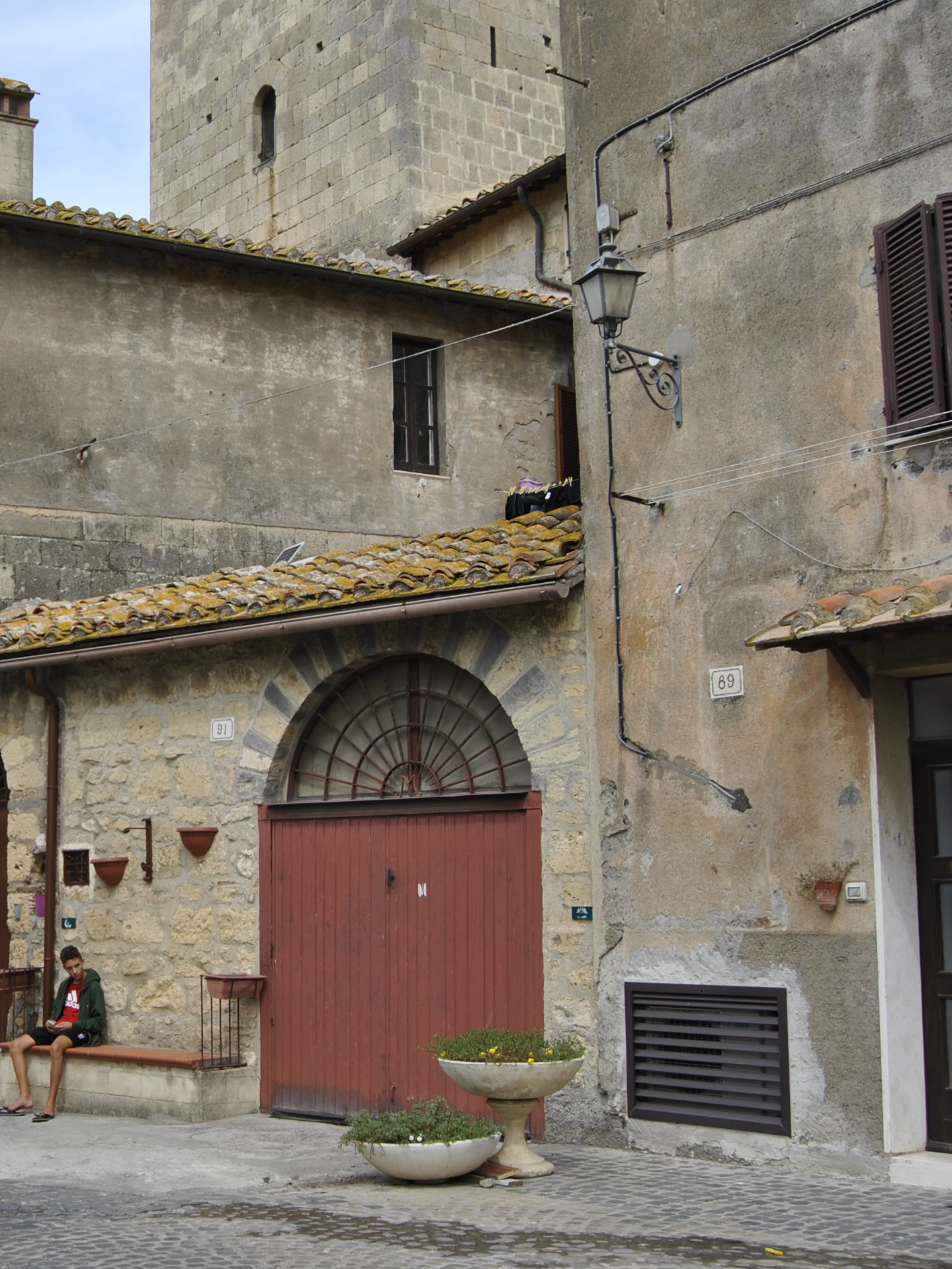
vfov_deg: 39.7
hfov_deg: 28.4
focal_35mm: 48
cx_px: -4
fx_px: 1760
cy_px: 641
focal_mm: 22
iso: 100
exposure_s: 1/200
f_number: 7.1
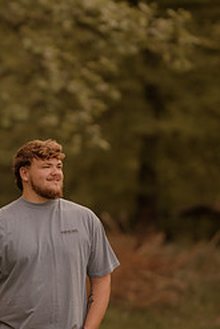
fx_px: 1419
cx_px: 55
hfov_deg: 8.9
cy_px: 190
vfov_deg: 13.2
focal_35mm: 155
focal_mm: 85
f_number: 1.6
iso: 125
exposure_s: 1/320
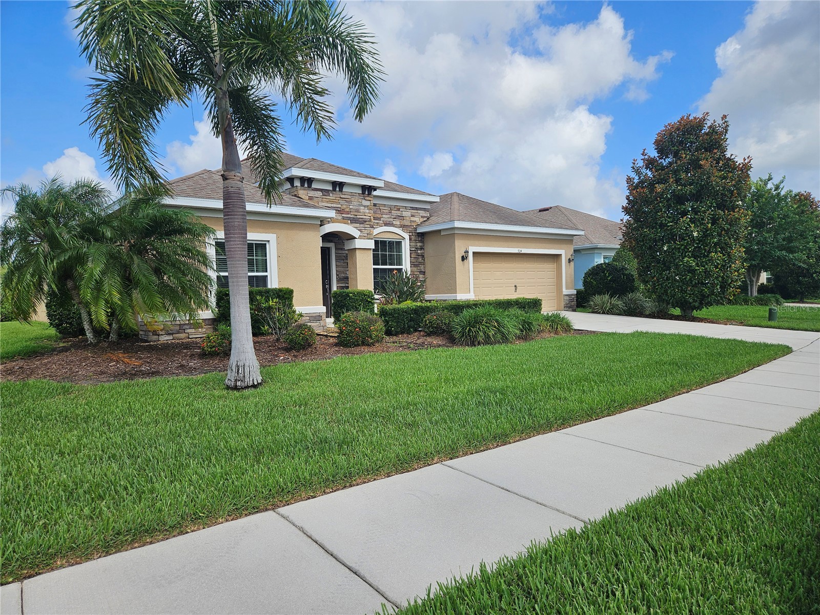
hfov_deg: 73.9
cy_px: 308
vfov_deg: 58.9
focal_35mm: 23
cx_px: 410
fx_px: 545
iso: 25
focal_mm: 5.4
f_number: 1.8
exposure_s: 1/2240
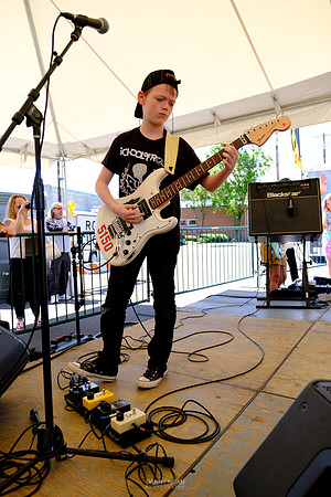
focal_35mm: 26
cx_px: 166
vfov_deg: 69.4
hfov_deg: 49.6
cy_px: 248
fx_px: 359
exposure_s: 1/2000
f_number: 2.8
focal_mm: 17
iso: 640
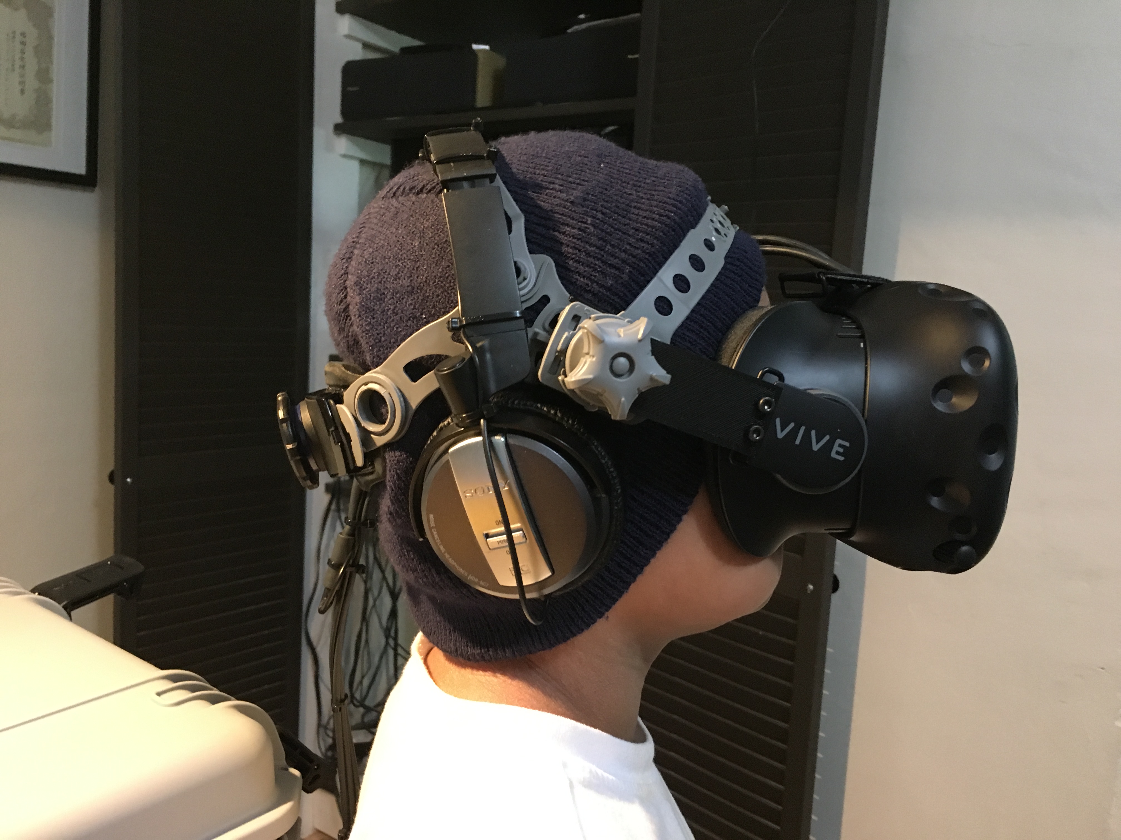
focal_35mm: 29
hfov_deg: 61.7
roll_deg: -3.8
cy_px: 420
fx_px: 939
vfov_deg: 48.2
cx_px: 560
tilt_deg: -5.9
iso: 200
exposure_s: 1/15
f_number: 2.2
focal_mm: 4.15
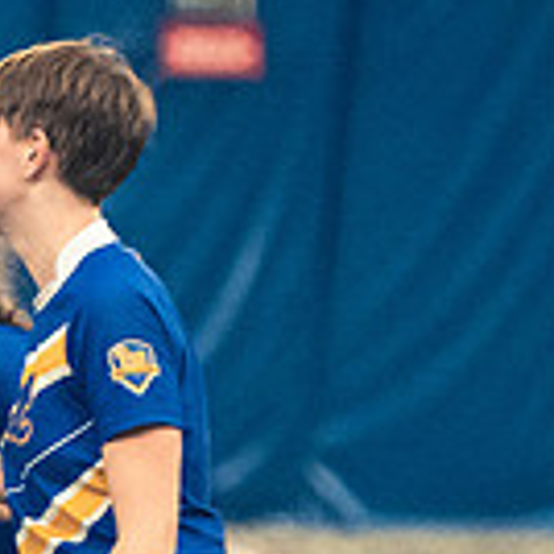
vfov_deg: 1.8
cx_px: -240
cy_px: 633
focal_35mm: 961
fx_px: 17400
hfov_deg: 1.8
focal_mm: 175
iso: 12800
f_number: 2.8
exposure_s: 1/500
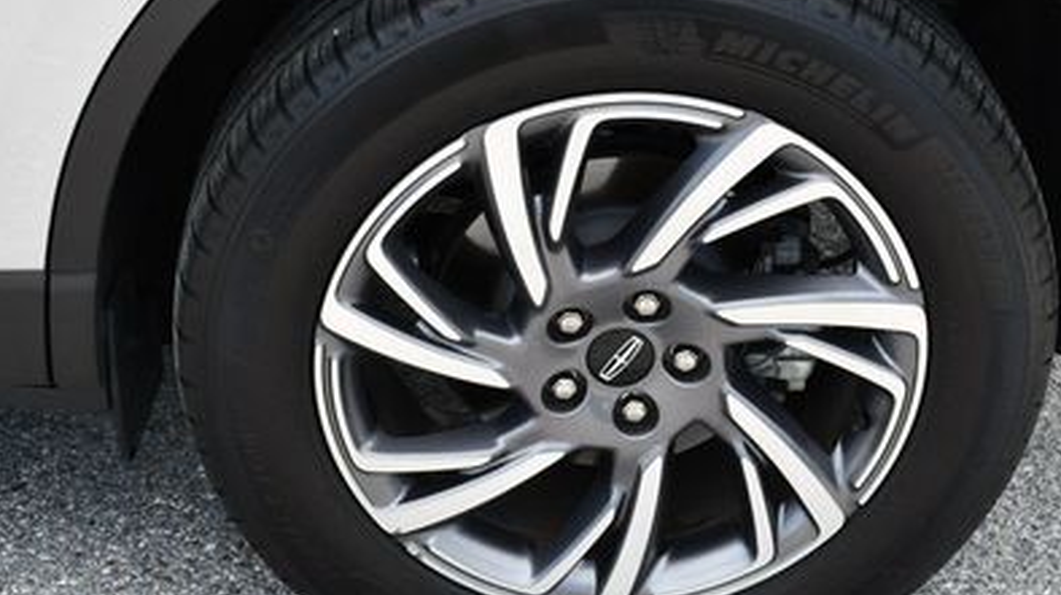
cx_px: 549
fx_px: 2109
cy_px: 275
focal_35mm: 75
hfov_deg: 28.2
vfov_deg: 16.1
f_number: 5.6
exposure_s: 1/250
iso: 200
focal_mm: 22
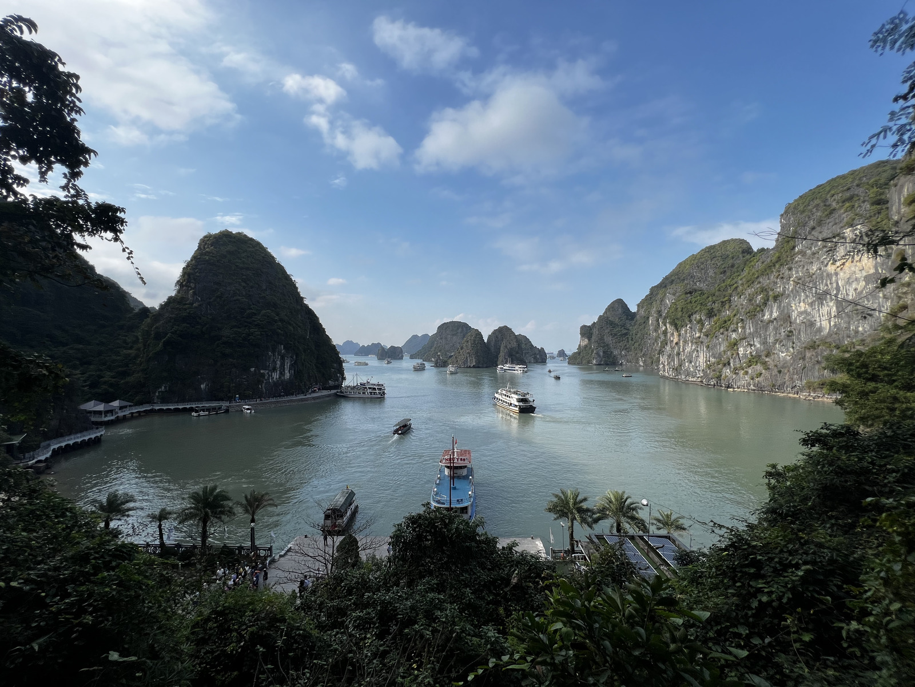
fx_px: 344
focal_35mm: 13
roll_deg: +0.3
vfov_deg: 89.9
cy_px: 344
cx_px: 458
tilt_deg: +1.8
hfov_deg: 106.2
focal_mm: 1.57
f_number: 1.8
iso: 32
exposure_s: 1/1449
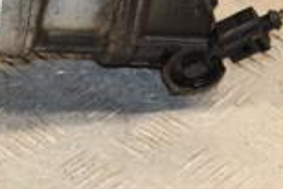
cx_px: 85
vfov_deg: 5.9
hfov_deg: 8.8
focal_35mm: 234
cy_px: -13
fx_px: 1841
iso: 800
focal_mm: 40
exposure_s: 1/200
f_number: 6.3
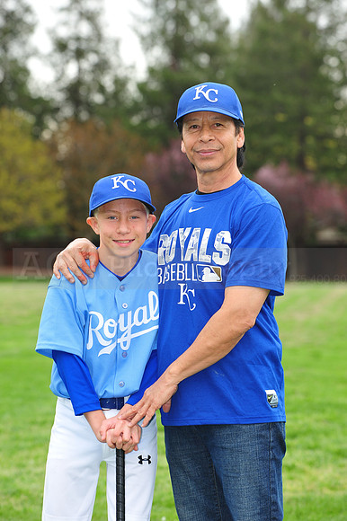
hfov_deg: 9.5
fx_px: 2099
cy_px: 260
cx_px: 174
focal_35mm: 145
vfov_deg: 14.2
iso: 400
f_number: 7.1
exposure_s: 1/200
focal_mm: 145
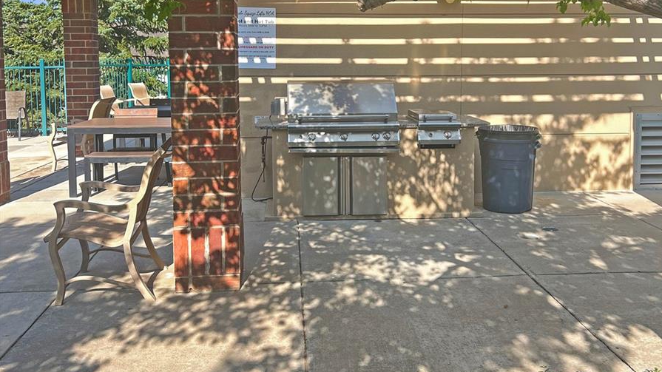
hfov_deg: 52.8
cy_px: 110
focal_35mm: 38
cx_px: 331
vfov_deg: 30.8
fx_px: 667
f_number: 1.5
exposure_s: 1/1280
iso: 50
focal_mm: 5.7
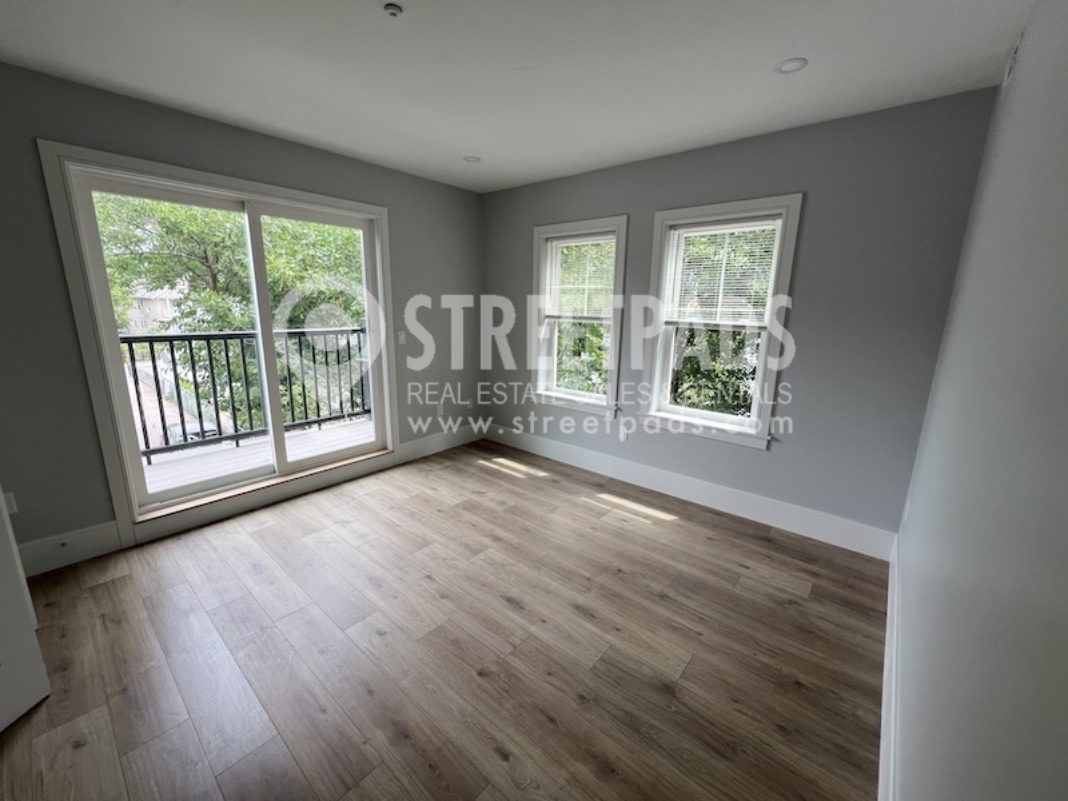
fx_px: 401
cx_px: 534
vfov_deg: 89.9
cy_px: 400
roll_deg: -1.3
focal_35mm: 13
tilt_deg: -12.5
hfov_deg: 106.2
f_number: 1.8
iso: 32
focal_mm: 1.57
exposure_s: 1/123
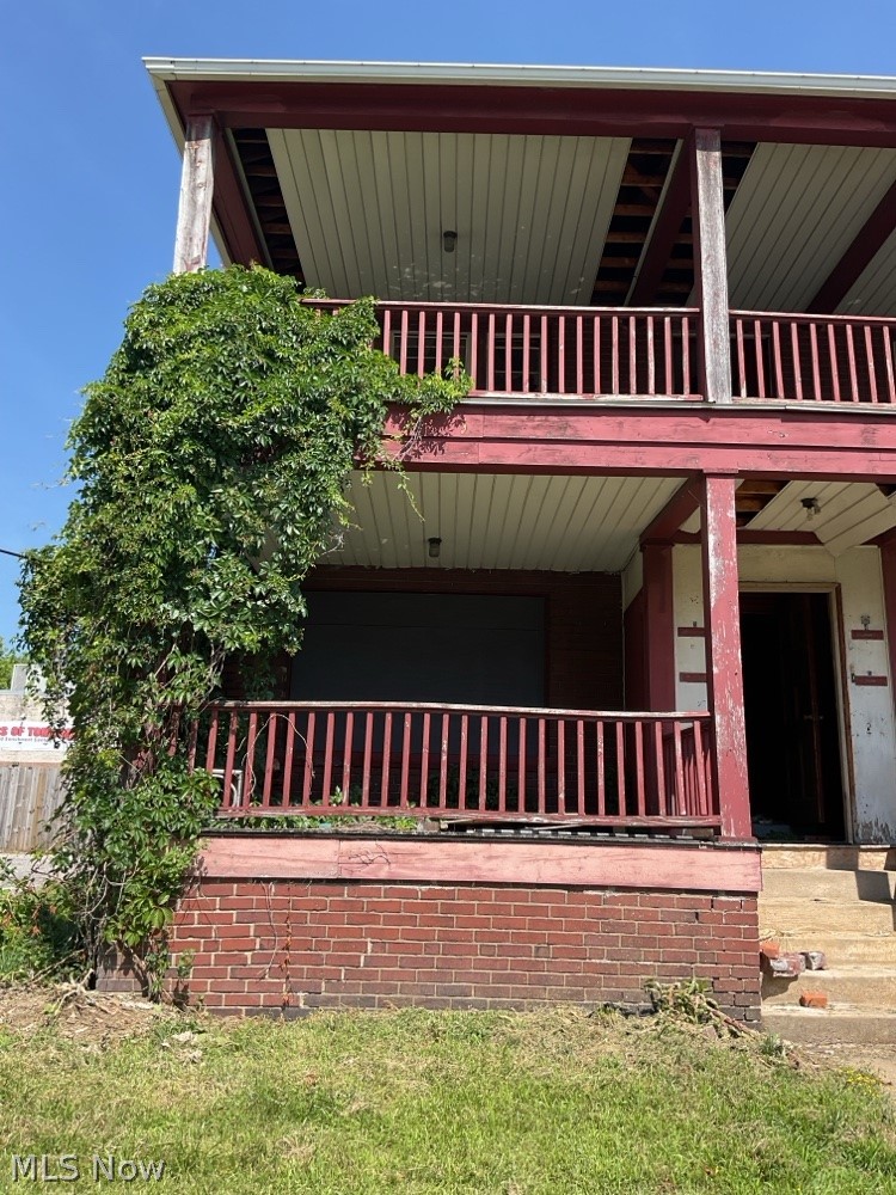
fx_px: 1001
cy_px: 598
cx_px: 448
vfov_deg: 61.7
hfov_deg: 48.2
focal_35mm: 29
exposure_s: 1/855
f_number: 1.8
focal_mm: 3
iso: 16
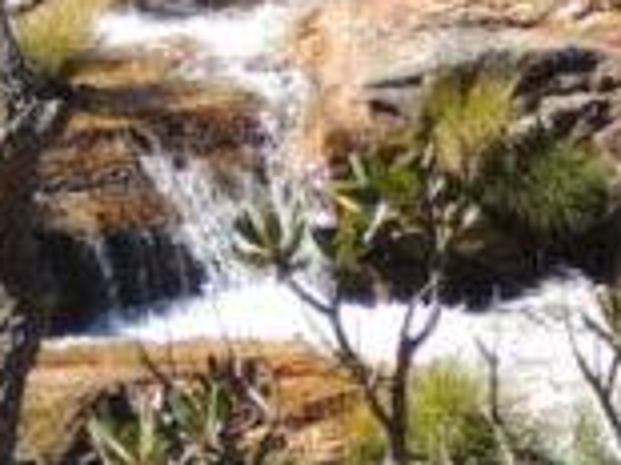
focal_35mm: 311
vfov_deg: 4.6
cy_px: 1335
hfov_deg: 6.2
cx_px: 1222
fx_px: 5575
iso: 100
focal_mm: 8.3
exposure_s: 1/400
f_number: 3.5
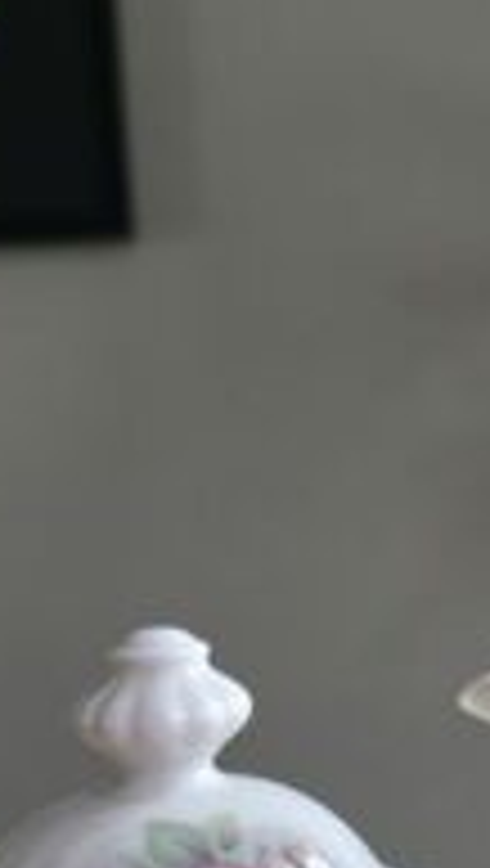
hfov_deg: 20.6
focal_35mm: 56
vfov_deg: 36.5
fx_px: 1290
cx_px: 521
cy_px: 630
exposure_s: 1/120
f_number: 1.7
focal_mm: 6.3
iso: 800
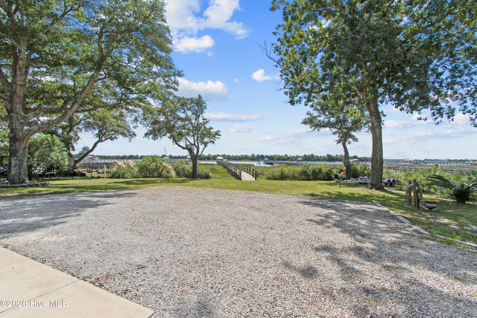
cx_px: 238
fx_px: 199
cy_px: 159
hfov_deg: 100.4
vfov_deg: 77.3
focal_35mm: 15
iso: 100
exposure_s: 1/200
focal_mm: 10
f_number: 7.1
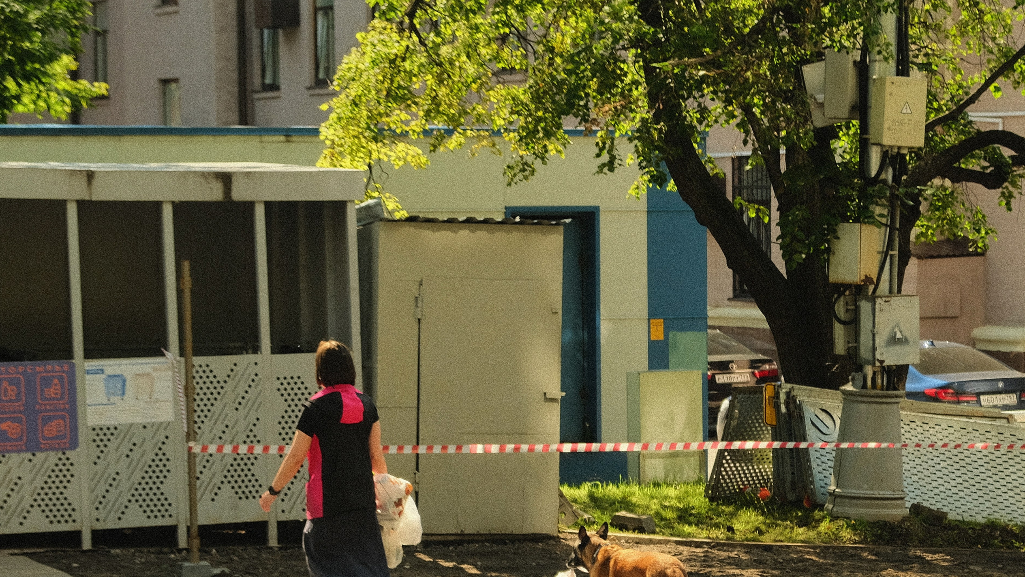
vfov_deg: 13.7
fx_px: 2392
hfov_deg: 24.2
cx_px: 516
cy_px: 344
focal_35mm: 88
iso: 640
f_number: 4
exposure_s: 1/180
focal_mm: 55
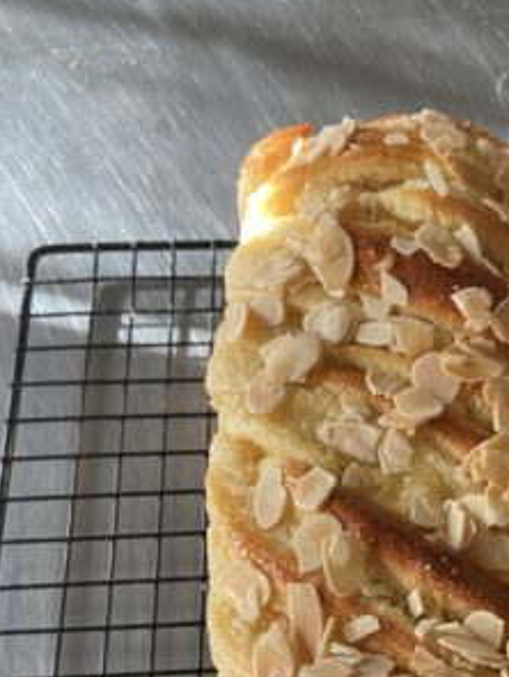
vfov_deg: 41.0
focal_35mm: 44
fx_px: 861
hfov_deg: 32.3
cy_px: 546
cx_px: 386
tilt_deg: -65.3
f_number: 1.8
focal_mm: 4.25
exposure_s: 1/78
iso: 125
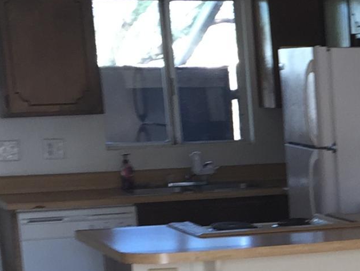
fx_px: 1436
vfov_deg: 10.5
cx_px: 590
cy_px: 382
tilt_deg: -11.7
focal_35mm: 138
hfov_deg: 13.2
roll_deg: +0.5
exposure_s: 1/60
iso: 32
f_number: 2.2
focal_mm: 4.15
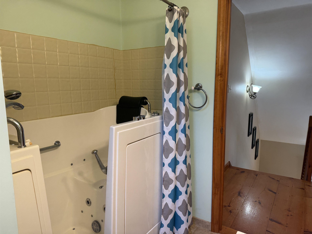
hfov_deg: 71.6
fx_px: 216
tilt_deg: -8.9
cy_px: 117
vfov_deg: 56.8
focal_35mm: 24
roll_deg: +0.5
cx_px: 156
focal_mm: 6.76
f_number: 1.78
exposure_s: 1/120
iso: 160
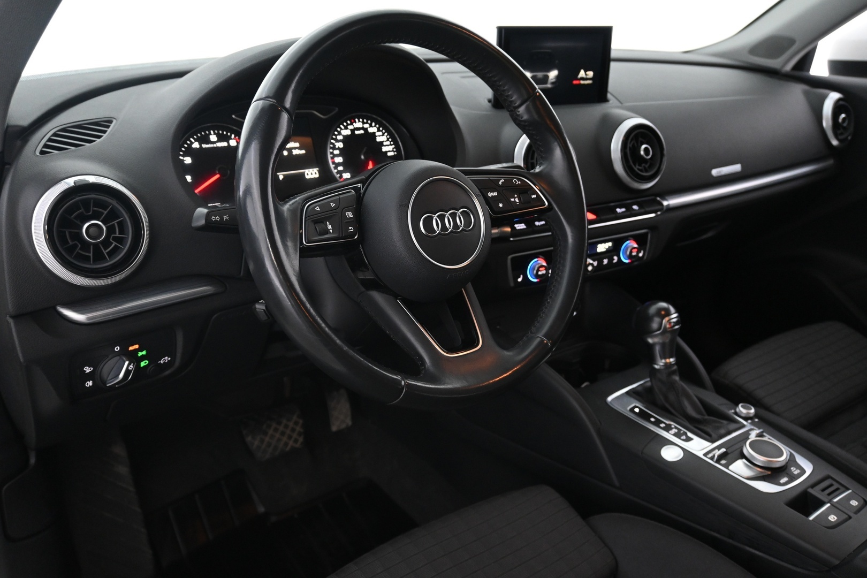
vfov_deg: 41.7
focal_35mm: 32
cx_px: 434
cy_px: 289
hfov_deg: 59.5
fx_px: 759
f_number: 4
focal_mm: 21
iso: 2000
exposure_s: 1/30
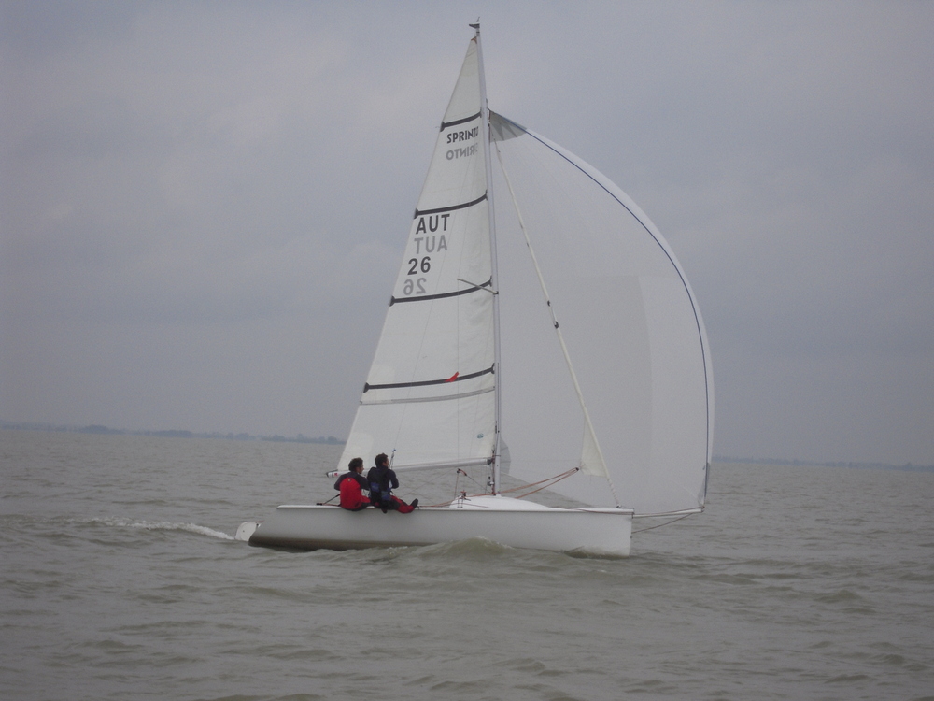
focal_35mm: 105
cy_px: 350
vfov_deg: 14.1
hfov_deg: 18.7
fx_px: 2833
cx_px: 467
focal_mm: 18.8
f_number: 5.6
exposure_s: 1/250
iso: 100
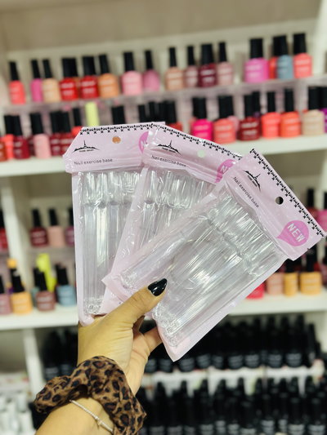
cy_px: 218
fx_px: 604
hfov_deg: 30.3
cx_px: 164
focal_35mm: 48
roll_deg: +4.4
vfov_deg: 39.6
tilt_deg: -11.8
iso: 160
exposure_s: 1/50
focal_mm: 6.86
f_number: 1.78
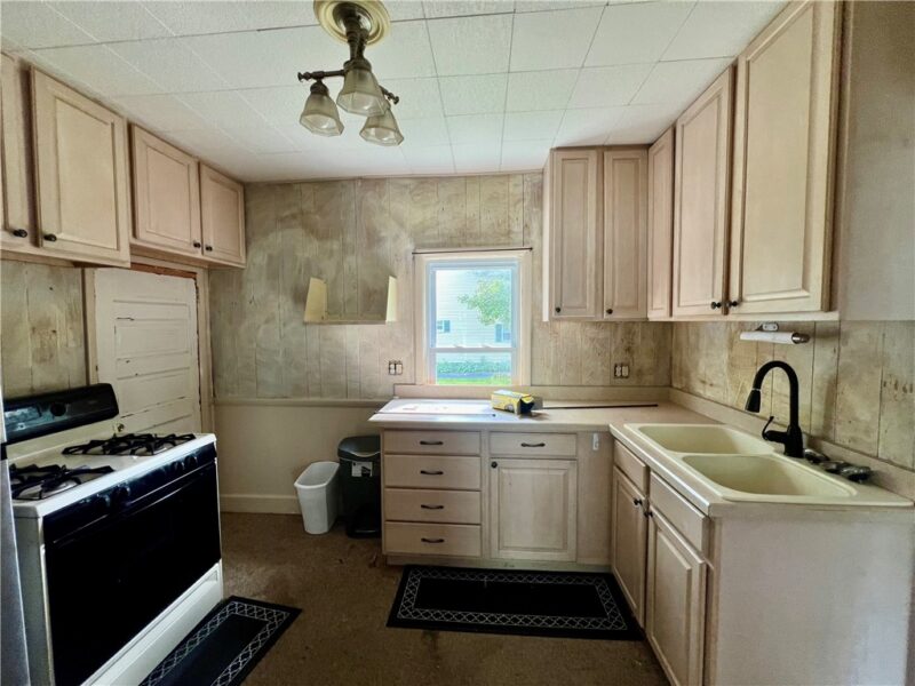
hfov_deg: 106.2
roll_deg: +1.3
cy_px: 343
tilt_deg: -3.1
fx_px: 344
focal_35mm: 13
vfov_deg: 89.9
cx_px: 458
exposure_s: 1/99
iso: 100
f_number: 1.8
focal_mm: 1.57
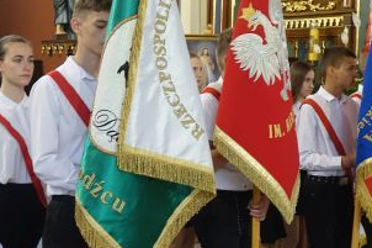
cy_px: 131
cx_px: 218
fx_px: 723
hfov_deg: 28.8
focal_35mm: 70
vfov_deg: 19.4
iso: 800
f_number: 2.8
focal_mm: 12.03
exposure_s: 1/25
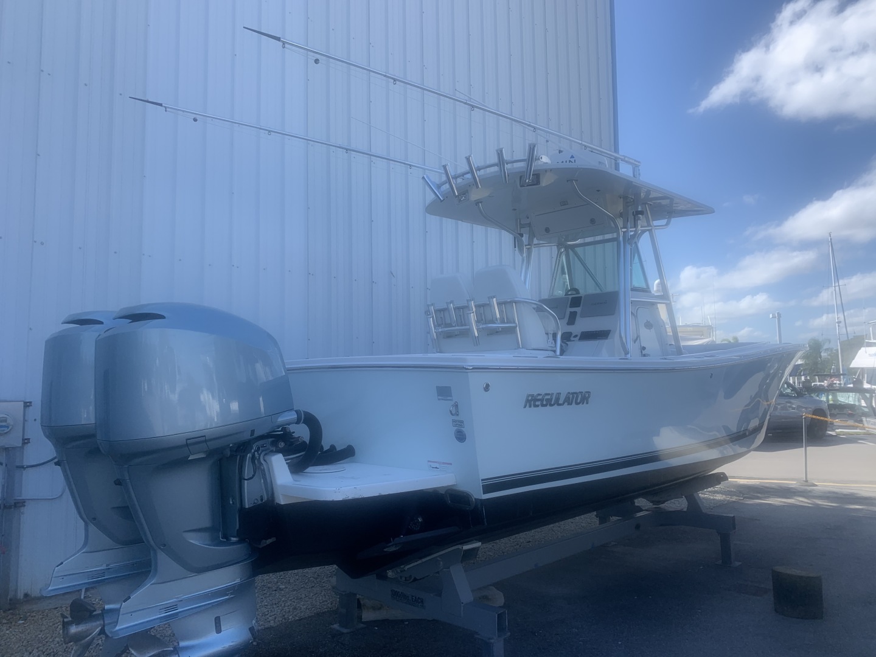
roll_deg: -0.5
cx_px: 438
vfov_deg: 53.1
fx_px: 658
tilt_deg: +4.2
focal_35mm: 26
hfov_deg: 67.3
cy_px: 328
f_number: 1.8
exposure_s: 1/1299
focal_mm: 4.25
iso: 25
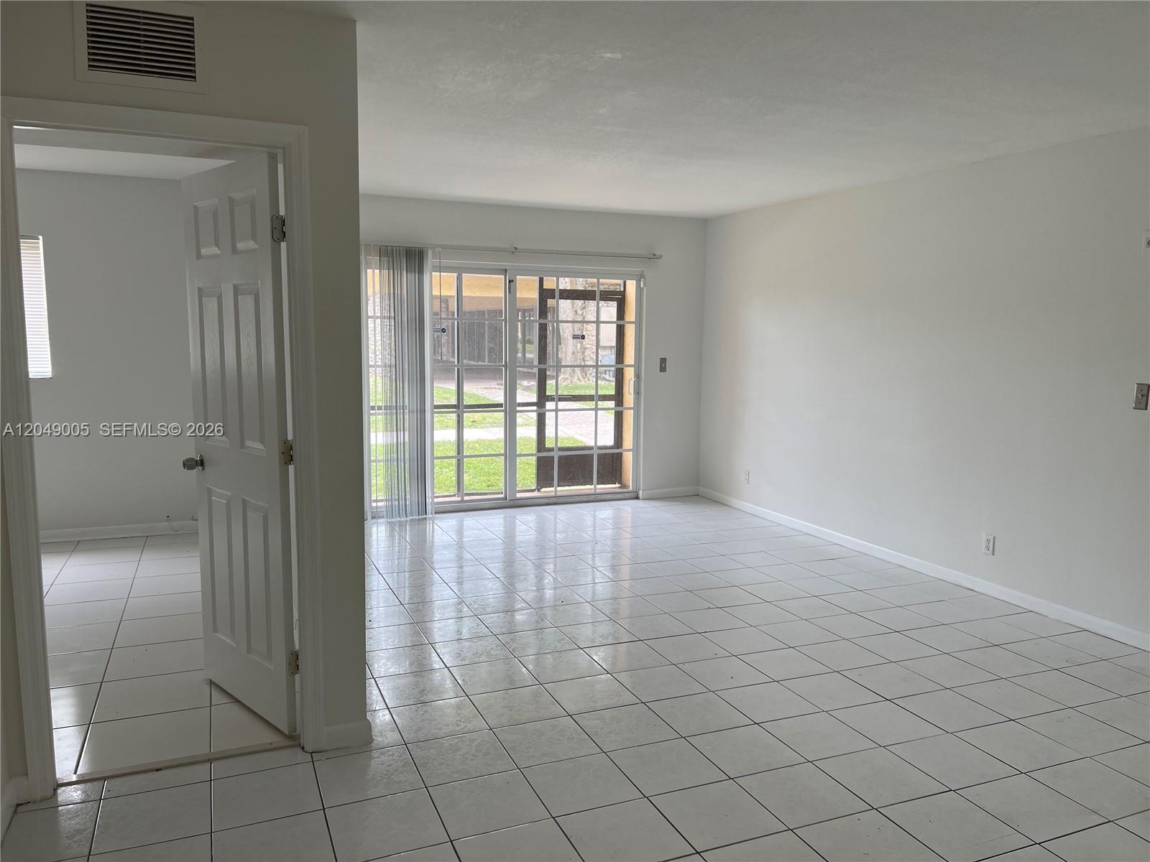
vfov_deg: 53.1
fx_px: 864
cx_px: 575
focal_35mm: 26
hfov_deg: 67.3
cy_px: 431
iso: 40
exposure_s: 1/204
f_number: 1.5
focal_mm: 5.7
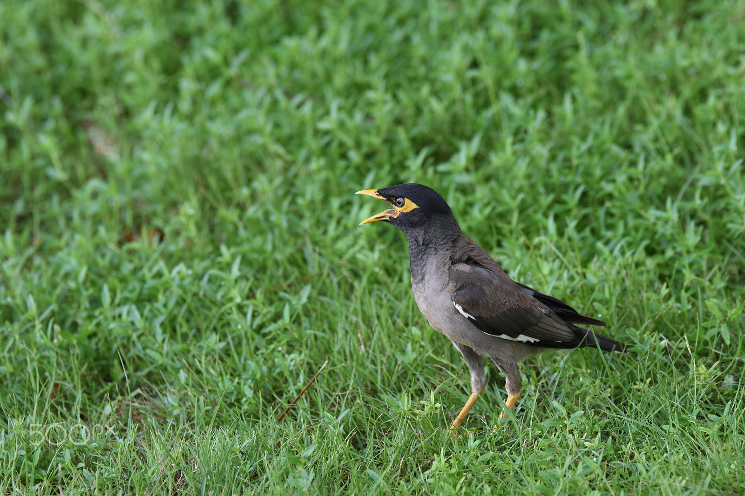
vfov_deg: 4.6
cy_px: 248
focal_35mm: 300
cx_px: 372
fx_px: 6207
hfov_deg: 6.9
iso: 100
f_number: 4.5
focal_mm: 200
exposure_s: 1/100
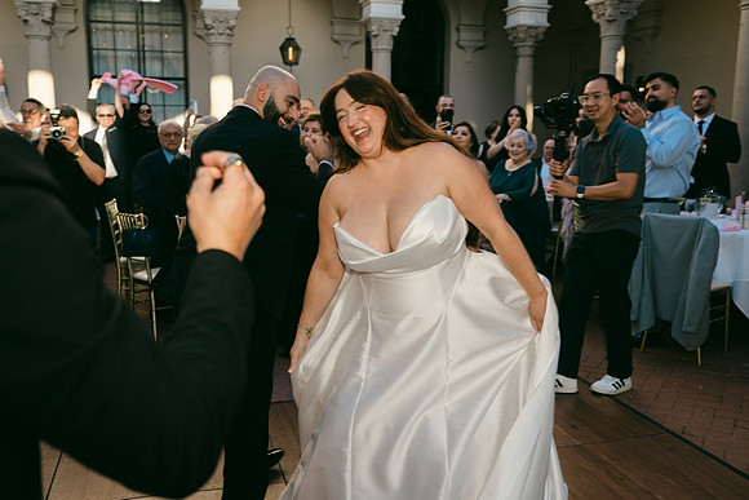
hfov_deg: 53.7
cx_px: 374
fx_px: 740
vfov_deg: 37.3
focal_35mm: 36
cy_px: 250
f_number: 4.5
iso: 64
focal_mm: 35
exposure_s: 1/125
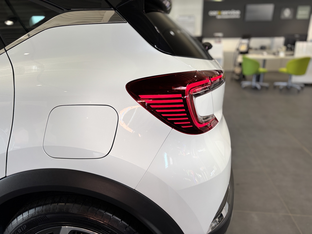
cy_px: 117
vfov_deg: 53.1
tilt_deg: -18.7
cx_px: 156
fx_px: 234
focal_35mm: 26
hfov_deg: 67.3
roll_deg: +0.3
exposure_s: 1/100
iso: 64
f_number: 1.6
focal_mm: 5.96
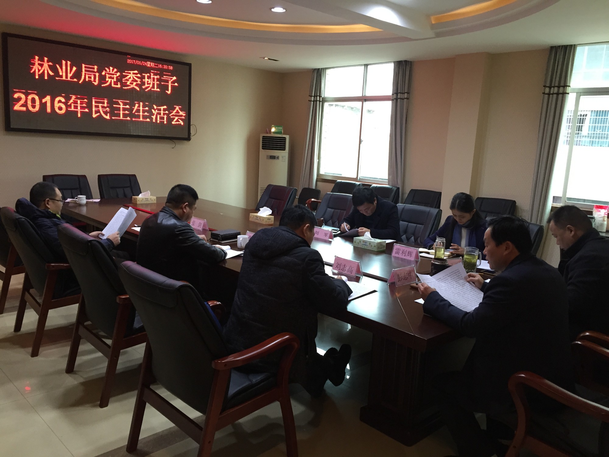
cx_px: 304
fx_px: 510
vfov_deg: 48.2
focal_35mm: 29
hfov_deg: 61.7
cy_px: 228
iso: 100
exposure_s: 1/30
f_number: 2.2
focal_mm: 4.15
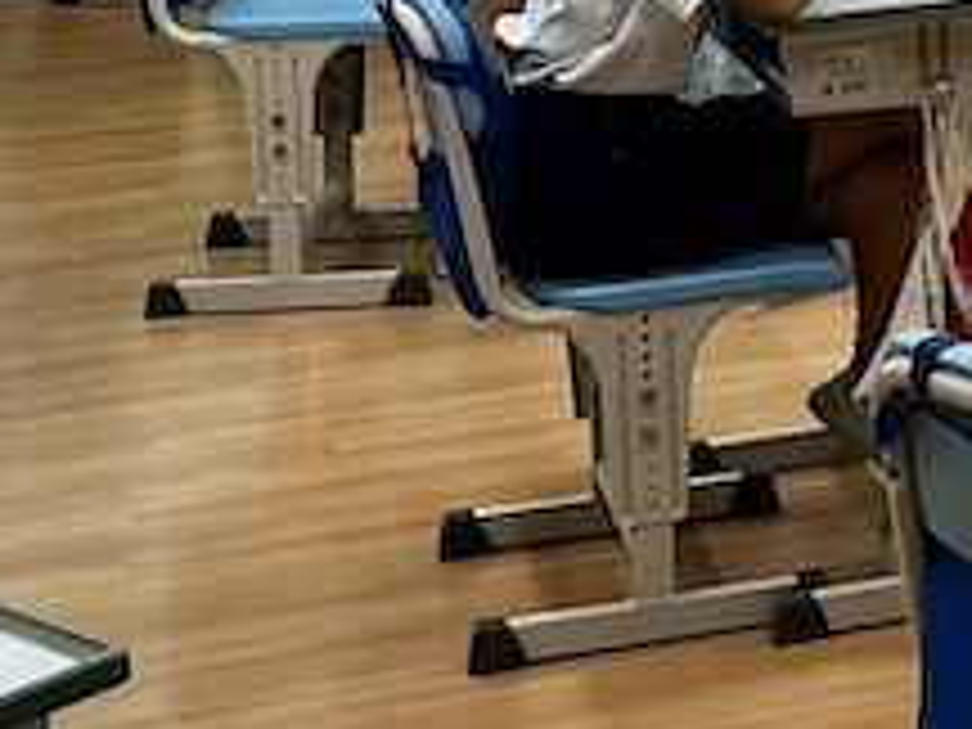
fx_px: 3454
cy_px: -518
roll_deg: +0.6
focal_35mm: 123
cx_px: 1404
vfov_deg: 11.3
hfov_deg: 15.0
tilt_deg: -6.4
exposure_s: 1/120
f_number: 1.6
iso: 64
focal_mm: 5.1
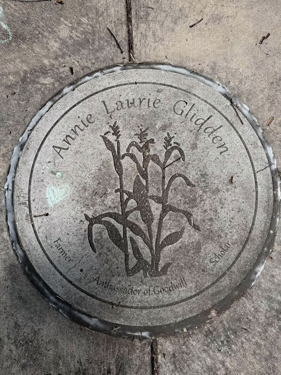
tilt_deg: -80.8
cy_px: 188
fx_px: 260
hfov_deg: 56.8
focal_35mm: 24
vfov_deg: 71.6
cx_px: 140
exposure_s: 1/7353
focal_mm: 6.76
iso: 80
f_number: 1.78
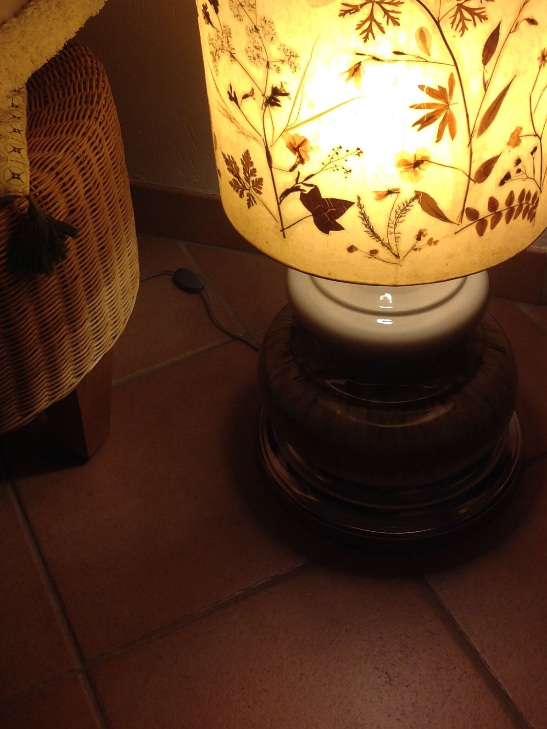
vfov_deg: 32.9
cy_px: 149
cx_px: 250
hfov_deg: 25.7
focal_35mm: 57
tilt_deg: -33.2
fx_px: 1201
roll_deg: +5.8
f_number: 2.4
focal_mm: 4.28
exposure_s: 1/40
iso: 50
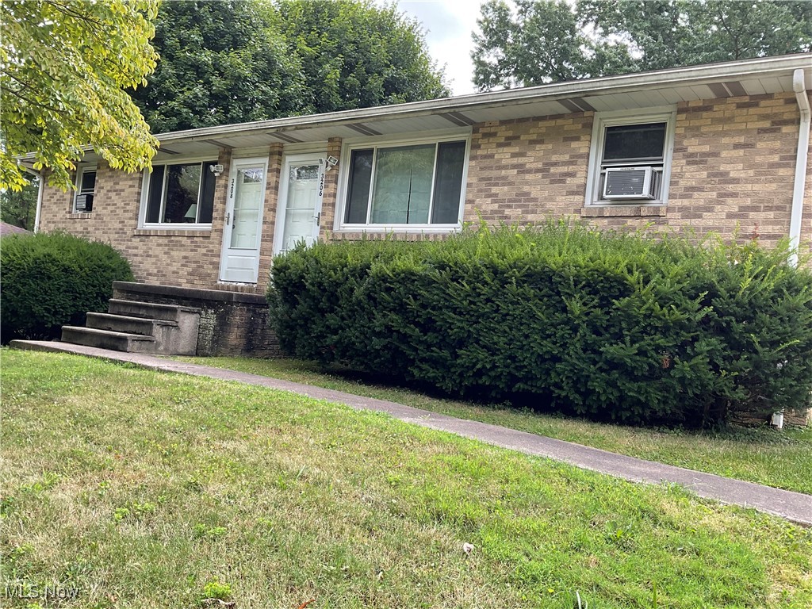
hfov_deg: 61.7
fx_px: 680
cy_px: 304
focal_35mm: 29
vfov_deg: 48.2
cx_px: 406
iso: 16
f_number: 1.8
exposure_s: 1/279
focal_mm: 3
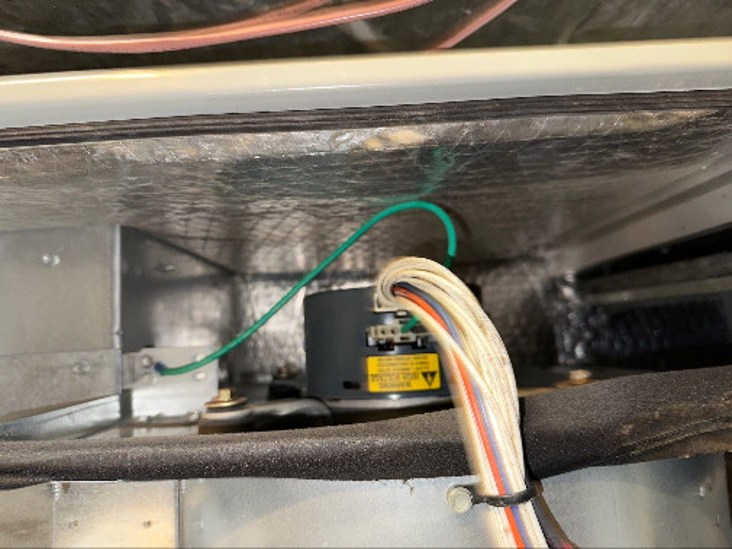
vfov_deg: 25.7
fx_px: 1206
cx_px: 366
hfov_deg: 33.8
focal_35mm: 57
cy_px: 274
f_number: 2.8
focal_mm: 6.6
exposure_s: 1/23
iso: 20
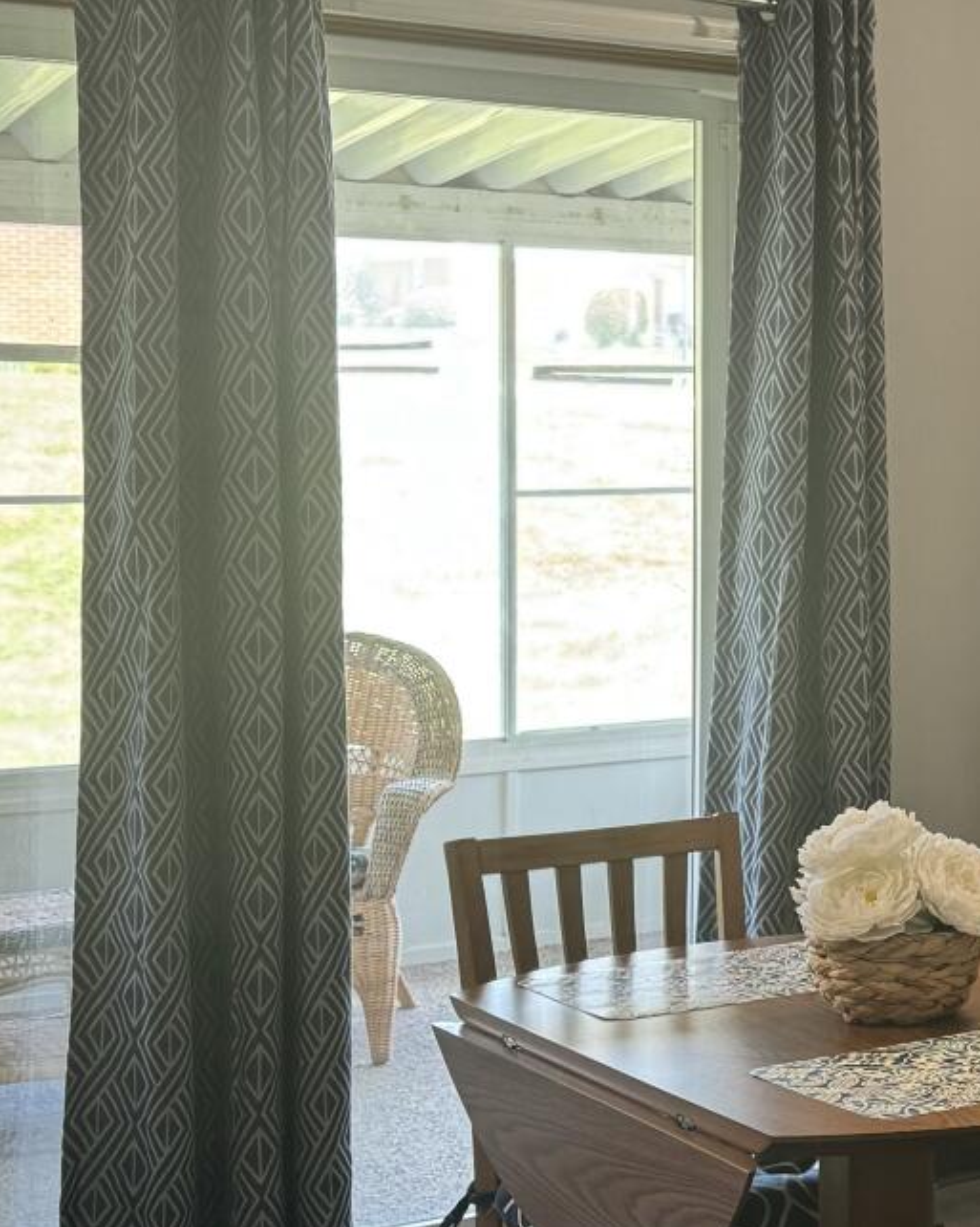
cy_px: 533
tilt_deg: -2.8
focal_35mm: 73
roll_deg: -1.3
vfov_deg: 26.1
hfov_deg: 19.3
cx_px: 1278
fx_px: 2649
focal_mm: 6.76
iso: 125
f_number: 1.78
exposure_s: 1/60
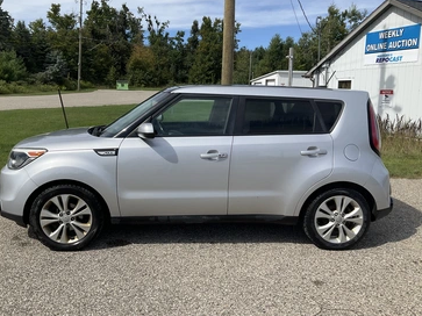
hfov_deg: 56.7
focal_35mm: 32
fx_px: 390
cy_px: 144
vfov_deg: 44.1
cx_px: 191
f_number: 1.8
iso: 25
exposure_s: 1/2320
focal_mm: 3
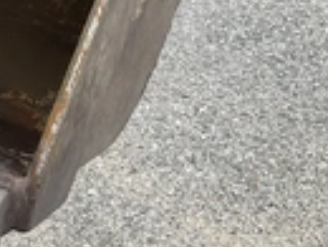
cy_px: -55
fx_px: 845
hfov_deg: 19.4
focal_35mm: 89
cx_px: -154
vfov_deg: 16.0
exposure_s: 1/205
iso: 20
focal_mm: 3
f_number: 1.8
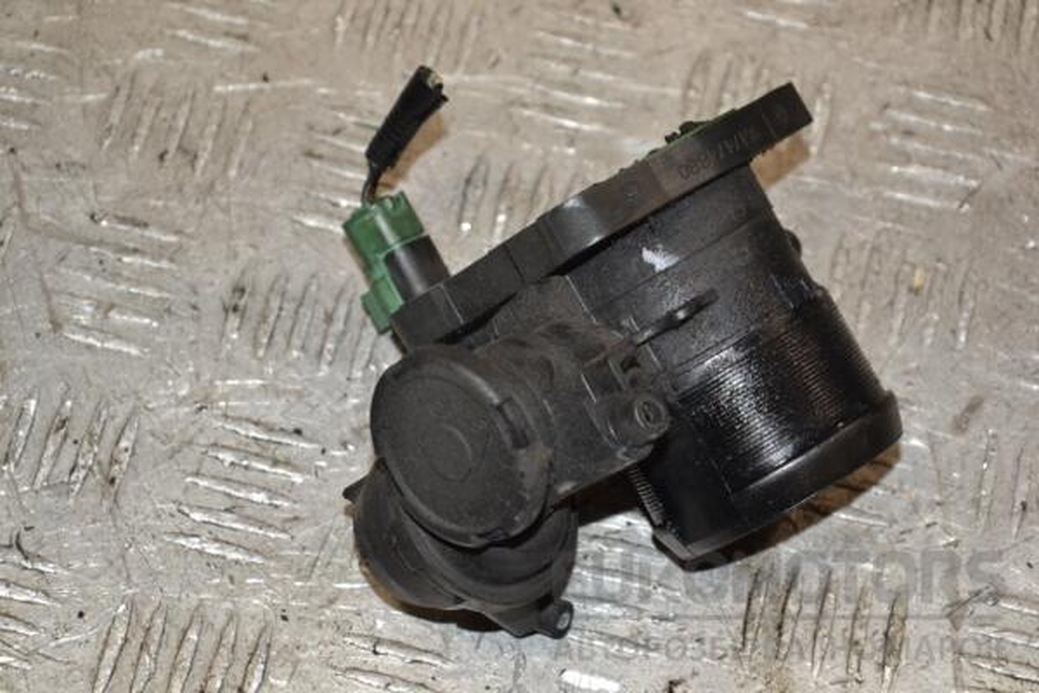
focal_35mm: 105
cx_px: 520
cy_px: 346
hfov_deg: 19.5
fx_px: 3030
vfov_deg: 13.0
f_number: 7.1
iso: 800
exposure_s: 1/200
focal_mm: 70
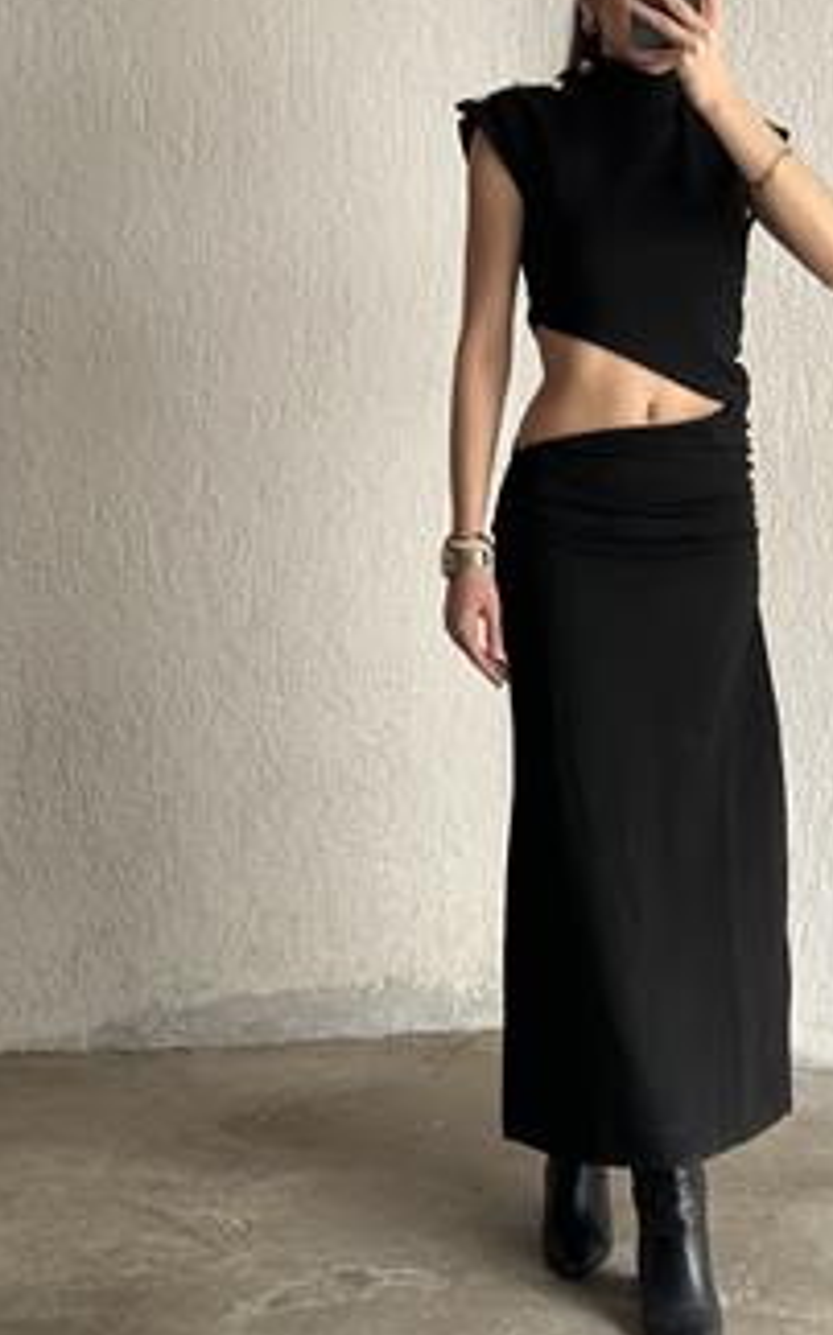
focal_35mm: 67
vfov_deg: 30.5
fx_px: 2438
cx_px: 548
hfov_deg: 19.3
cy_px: 515
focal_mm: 6.86
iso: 250
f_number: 1.78
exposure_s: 1/60
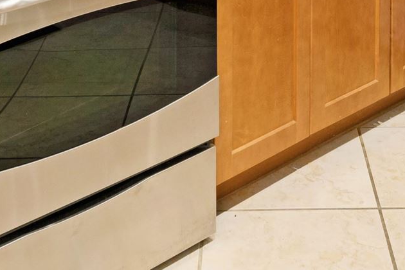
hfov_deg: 25.8
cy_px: -233
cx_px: 274
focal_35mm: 78
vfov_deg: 14.9
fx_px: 877
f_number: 9
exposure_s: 1/10
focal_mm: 16
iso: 800
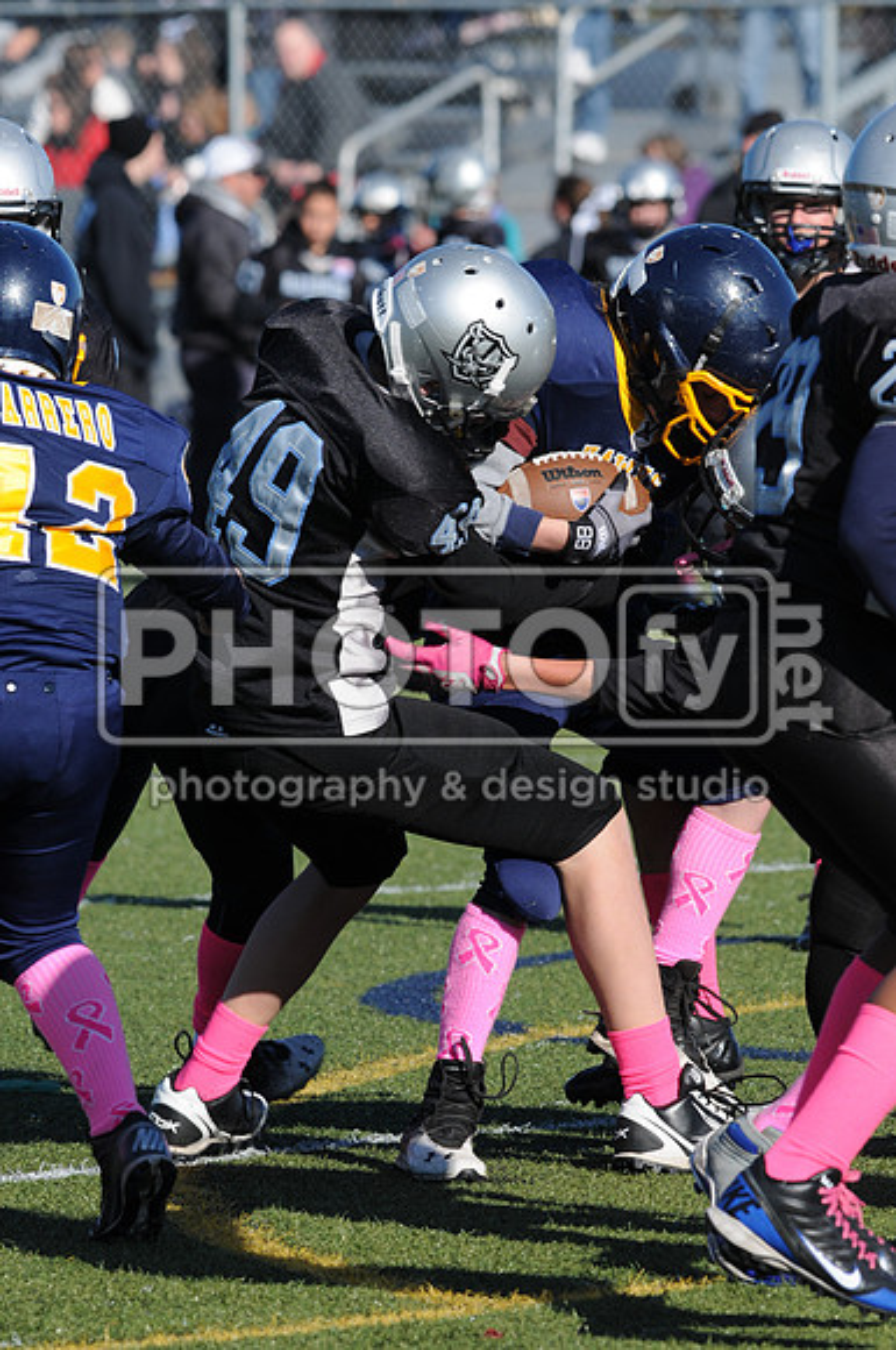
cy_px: 675
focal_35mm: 450
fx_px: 16849
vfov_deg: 4.6
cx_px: 448
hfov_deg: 3.0
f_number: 9
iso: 200
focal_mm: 300
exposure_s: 1/500
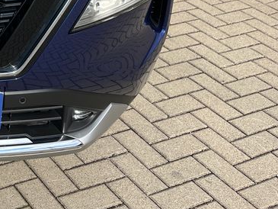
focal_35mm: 73
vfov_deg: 18.6
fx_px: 586
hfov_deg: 23.2
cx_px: -97
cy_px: -69
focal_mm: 5.1
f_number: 1.6
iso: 50
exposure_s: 1/3521
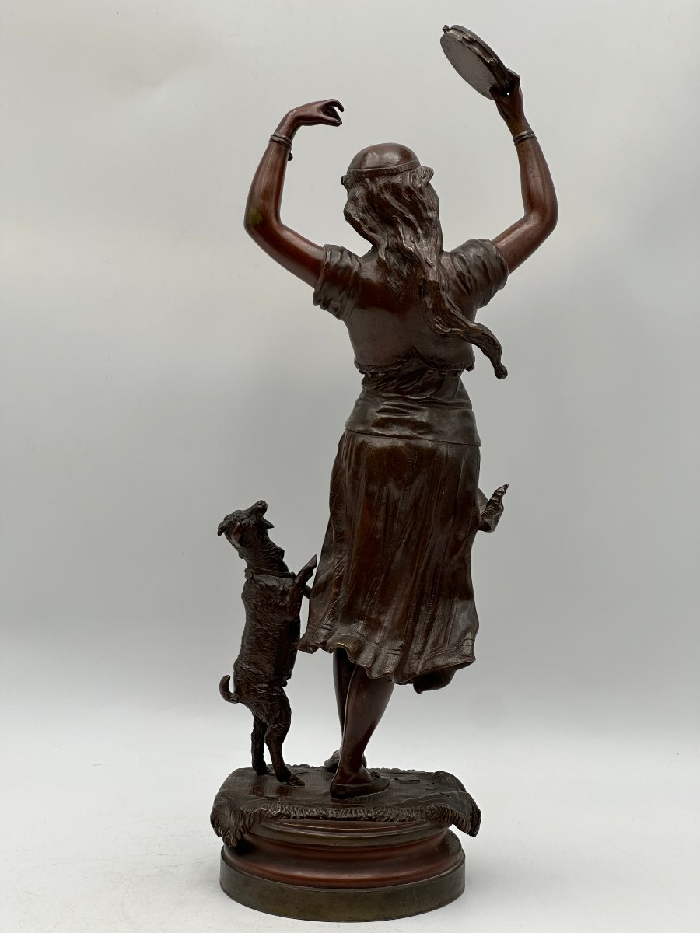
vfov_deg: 25.3
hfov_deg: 19.1
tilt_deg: -5.7
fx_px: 2076
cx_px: 350
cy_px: 466
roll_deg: -2.0
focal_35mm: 77
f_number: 2.8
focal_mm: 9
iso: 32
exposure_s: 1/139
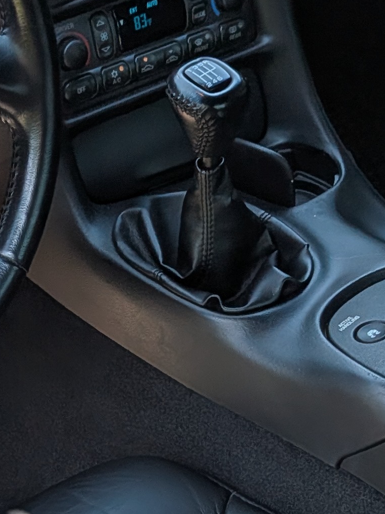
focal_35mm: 94
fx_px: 1394
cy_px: 574
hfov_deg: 15.5
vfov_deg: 19.9
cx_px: 7
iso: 26
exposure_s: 1/496
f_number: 1.7
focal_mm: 4.53
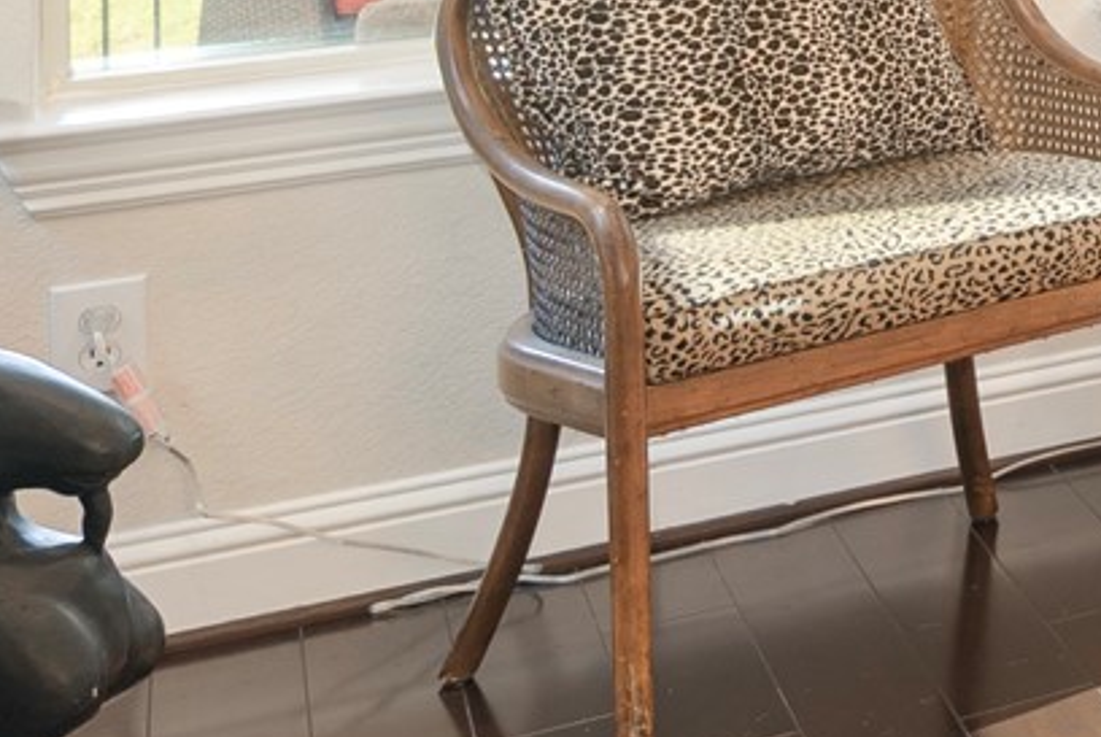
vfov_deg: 14.6
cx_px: 2574
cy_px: -467
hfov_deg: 15.2
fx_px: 2602
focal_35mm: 85
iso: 100
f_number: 7.1
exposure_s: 1/3
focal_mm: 16
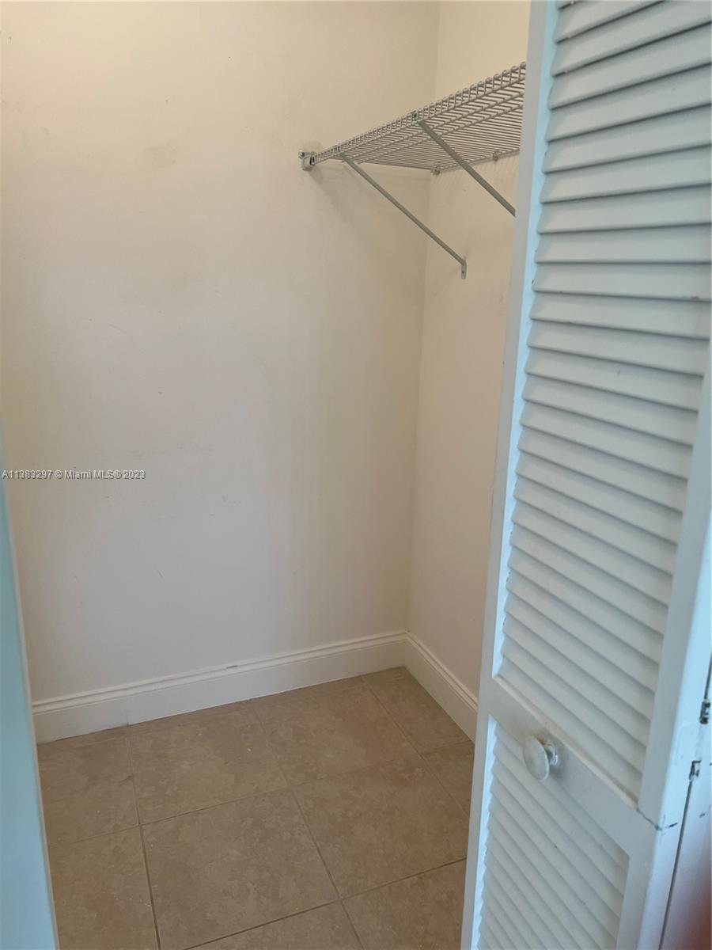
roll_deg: -3.8
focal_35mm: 26
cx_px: 356
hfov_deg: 53.1
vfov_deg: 67.3
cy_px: 475
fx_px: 713
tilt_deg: -13.4
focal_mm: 5.7
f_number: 1.5
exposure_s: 1/121
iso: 50
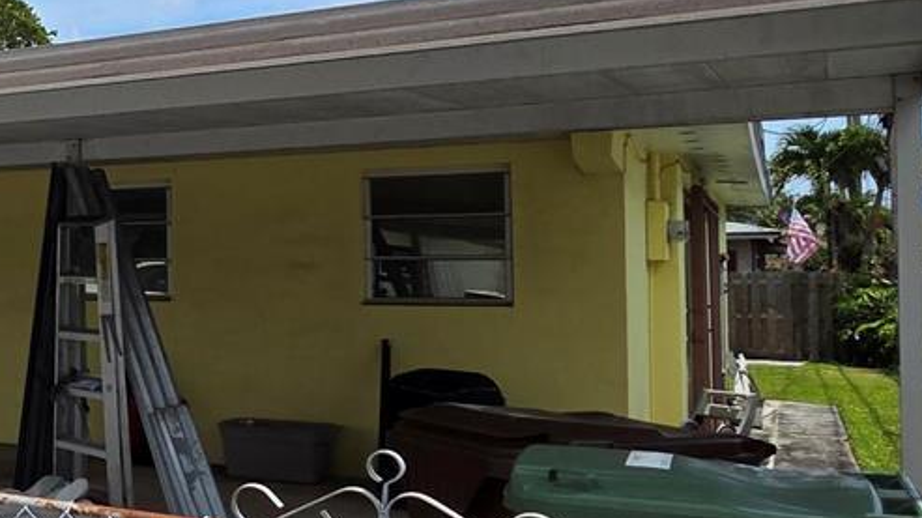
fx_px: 1124
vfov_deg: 25.9
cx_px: -269
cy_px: 243
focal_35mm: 46
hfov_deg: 33.2
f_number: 2.2
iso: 50
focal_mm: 2.2
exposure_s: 1/3177
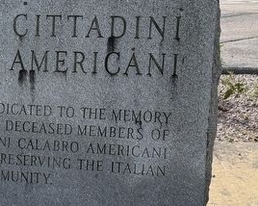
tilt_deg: -17.3
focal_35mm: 70
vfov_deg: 21.8
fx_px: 534
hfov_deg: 26.4
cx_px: 34
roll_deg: -1.2
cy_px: 136
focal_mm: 6.76
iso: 125
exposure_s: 1/4975
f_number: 1.78
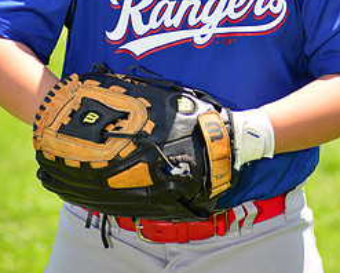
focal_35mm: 374
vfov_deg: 4.1
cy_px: -69
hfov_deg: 5.2
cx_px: 211
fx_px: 3766
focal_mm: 170
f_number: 5
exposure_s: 1/250
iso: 100
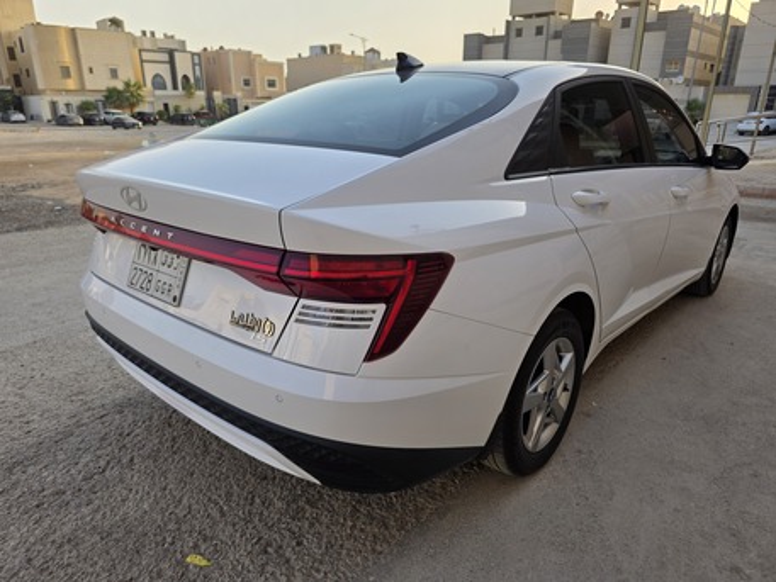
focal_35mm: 23
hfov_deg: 73.9
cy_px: 291
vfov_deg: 58.9
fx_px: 516
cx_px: 388
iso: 80
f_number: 1.7
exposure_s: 1/1505
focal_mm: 6.3
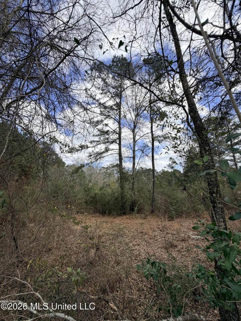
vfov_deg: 102.1
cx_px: 120
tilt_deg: +15.0
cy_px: 160
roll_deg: -1.3
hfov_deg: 85.7
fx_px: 130
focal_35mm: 14
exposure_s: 1/770
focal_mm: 2.22
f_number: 2.2
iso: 25
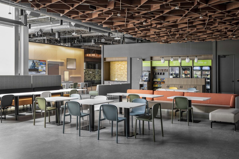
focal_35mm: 38
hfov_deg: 50.7
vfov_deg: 35.1
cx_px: 120
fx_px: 252
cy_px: 80
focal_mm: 38
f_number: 6.3
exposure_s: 1/50
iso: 1250
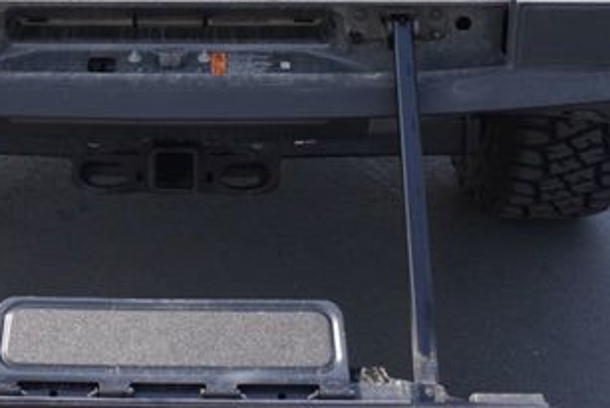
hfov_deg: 25.0
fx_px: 1356
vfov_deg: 16.6
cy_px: -40
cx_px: 135
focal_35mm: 80
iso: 100
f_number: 5.6
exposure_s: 1/125
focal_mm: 16
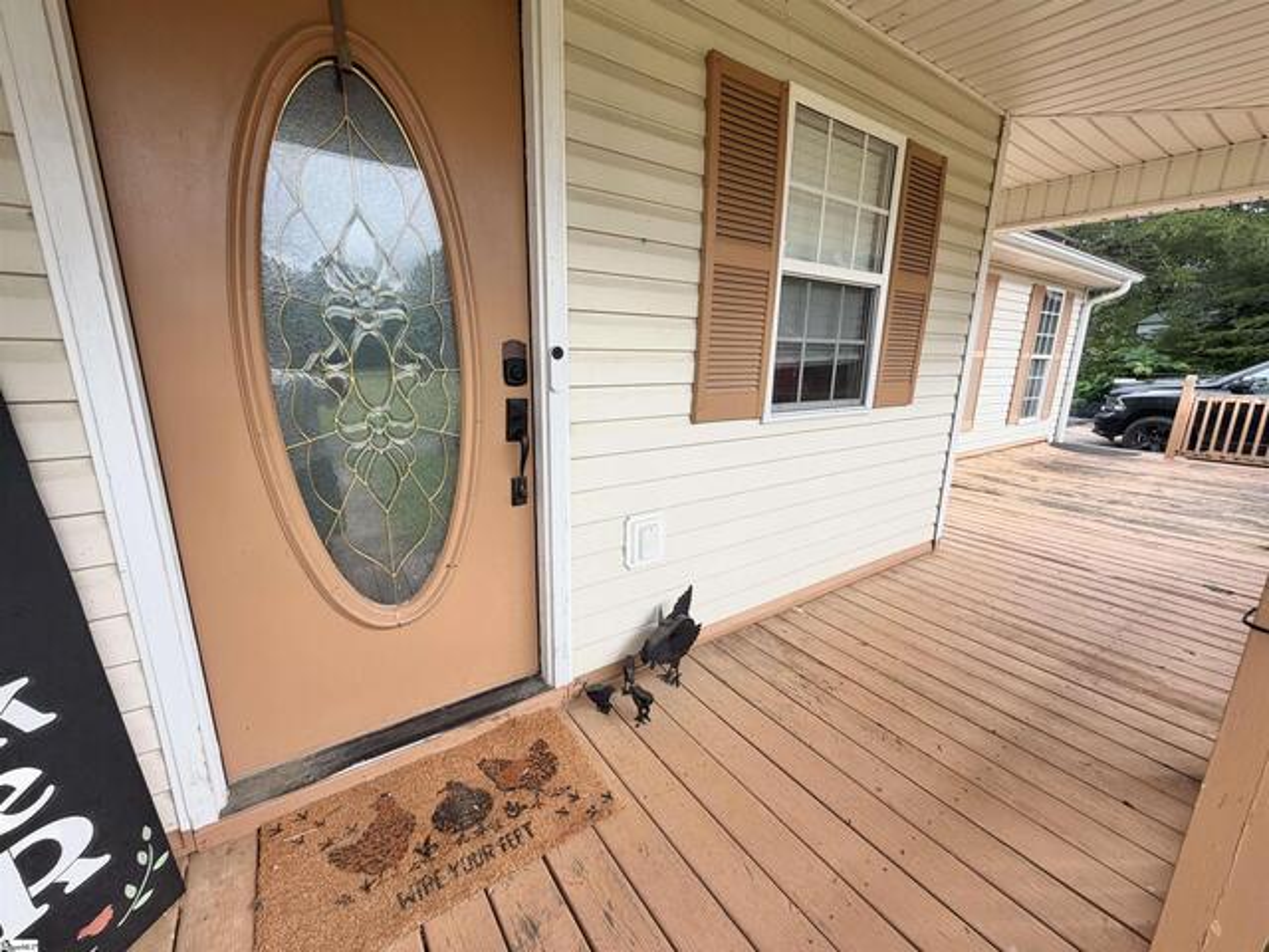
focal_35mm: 14
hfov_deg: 102.1
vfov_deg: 85.7
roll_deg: -0.7
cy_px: 476
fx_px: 513
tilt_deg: -13.8
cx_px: 634
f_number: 2.2
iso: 50
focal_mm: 2.22
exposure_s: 1/405
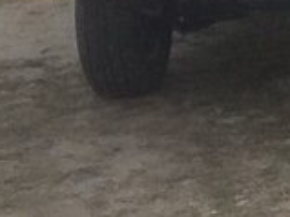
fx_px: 1080
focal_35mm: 129
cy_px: -218
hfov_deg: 14.9
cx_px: 328
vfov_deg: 10.5
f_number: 2.4
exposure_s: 1/916
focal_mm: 2.15
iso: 50
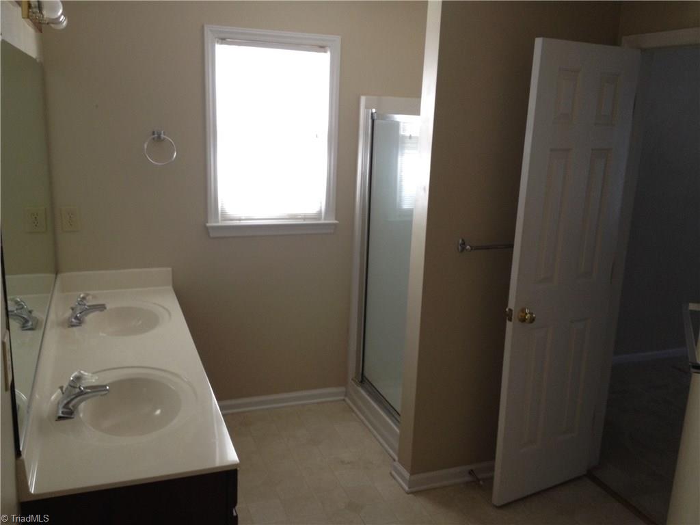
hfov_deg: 52.6
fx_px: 708
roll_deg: -1.6
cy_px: 262
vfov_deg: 40.7
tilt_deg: -14.0
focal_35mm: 35
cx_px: 350
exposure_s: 1/20
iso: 100
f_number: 2.4
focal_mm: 4.28
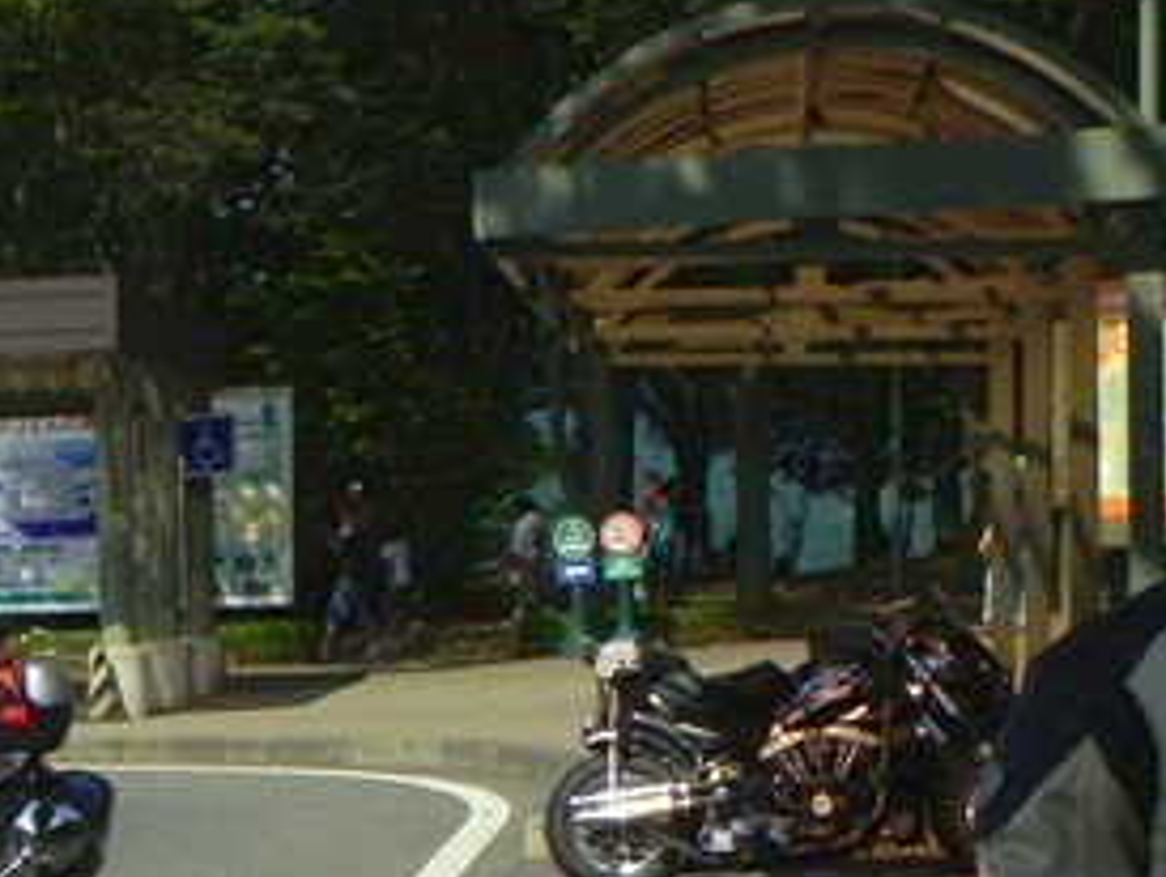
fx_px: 4720
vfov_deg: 10.5
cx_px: -68
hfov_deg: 13.8
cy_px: 875
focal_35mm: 140
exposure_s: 1/1953
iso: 400
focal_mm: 11.8
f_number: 8
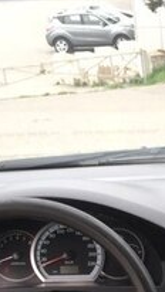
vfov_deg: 19.9
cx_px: 279
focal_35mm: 101
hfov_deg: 11.3
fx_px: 785
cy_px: 349
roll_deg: +1.0
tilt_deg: -30.5
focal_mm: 4.15
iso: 32
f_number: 2.2
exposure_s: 1/111
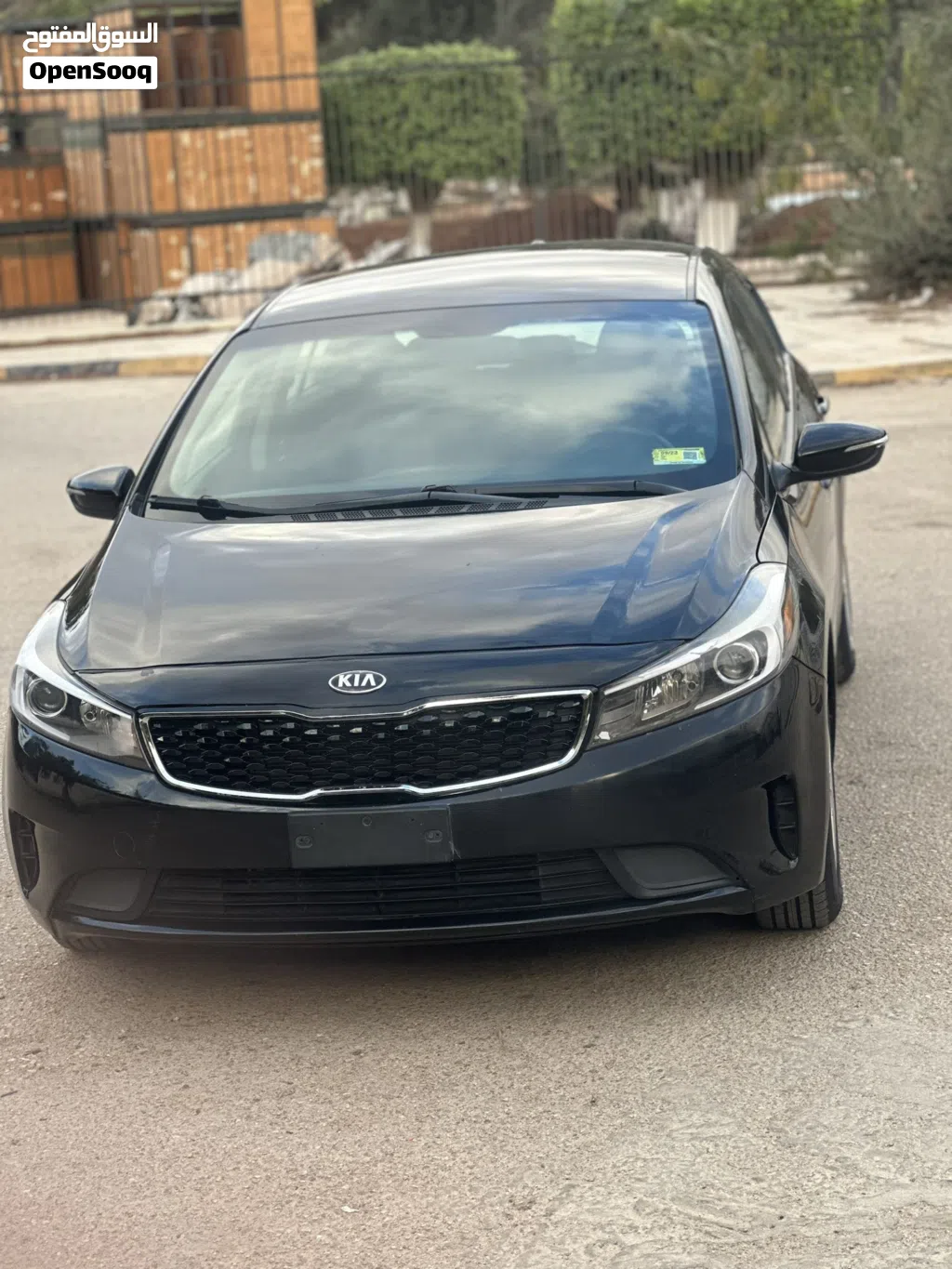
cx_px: 476
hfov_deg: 19.1
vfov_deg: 25.3
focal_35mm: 77
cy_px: 634
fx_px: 2823
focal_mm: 9
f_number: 2.8
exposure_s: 1/121
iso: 64
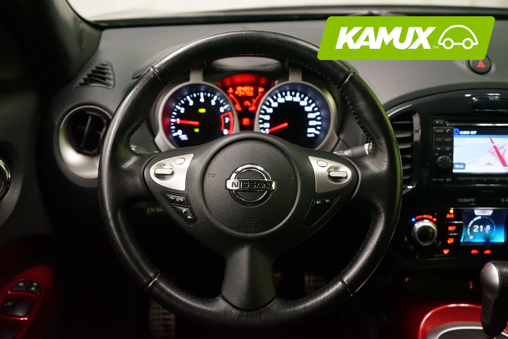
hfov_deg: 51.9
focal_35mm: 37
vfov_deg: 35.9
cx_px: 254
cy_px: 170
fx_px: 522
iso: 6400
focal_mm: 37
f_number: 4
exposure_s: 1/60
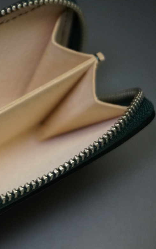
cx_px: -27
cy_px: 124
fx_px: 713
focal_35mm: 105
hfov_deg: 12.2
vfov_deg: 19.9
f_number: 5.6
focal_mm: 45
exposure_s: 1/160
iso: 1600
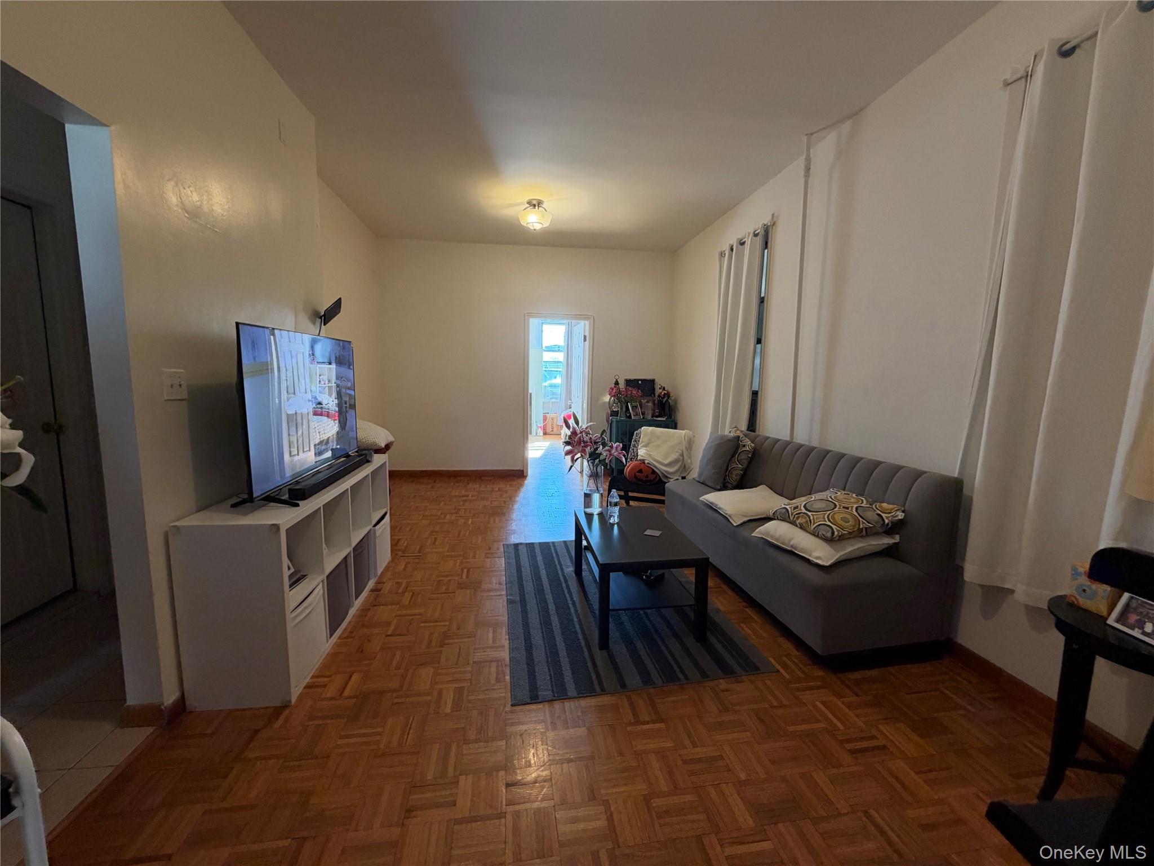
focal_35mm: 14
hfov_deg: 102.1
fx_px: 467
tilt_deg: -6.4
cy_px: 433
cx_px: 577
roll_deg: -0.9
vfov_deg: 85.7
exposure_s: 1/60
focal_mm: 2.22
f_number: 2.2
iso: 320
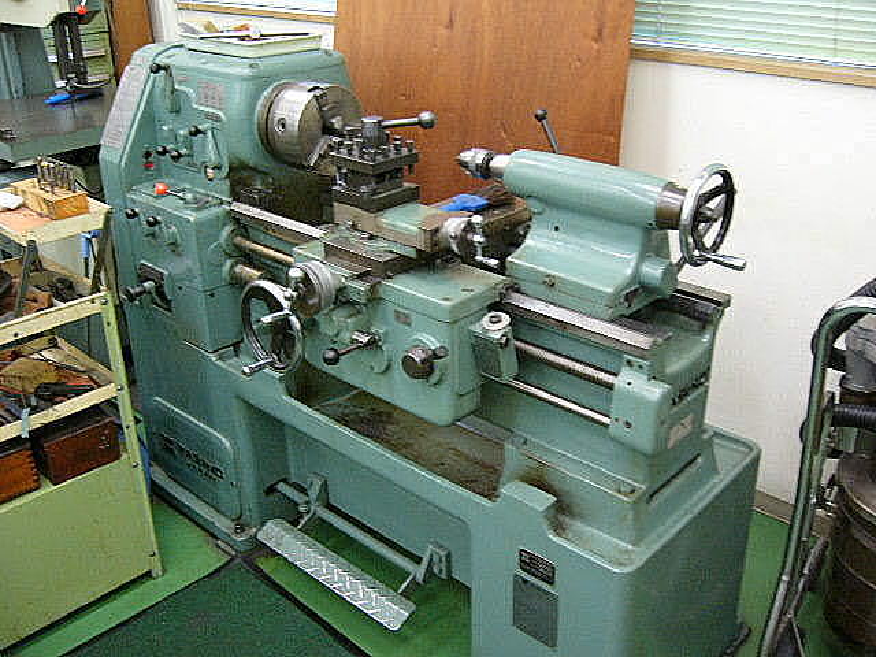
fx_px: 886
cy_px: 328
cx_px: 438
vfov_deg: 40.7
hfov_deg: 52.6
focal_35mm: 35
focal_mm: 5.8
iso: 200
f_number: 2.8
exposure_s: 1/13
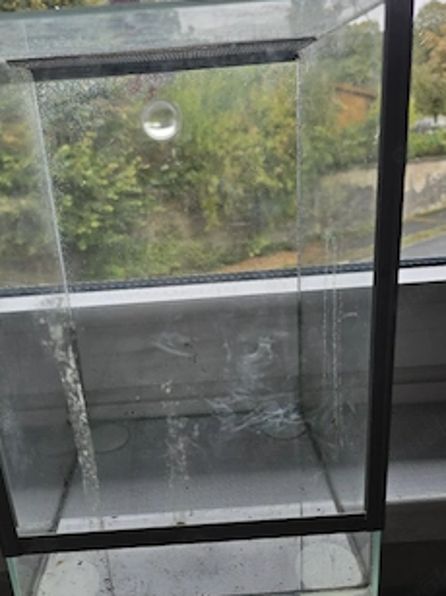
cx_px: 192
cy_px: 293
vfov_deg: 60.0
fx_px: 516
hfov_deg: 46.6
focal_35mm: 30
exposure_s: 1/182
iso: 16
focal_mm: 6.3
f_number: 1.7
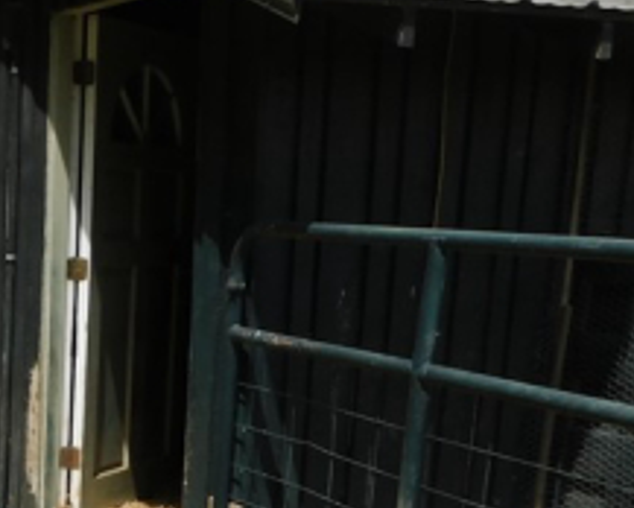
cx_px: -226
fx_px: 1296
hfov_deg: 23.7
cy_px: 461
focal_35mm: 69
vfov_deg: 21.7
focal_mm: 4
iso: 125
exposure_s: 1/1500
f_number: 3
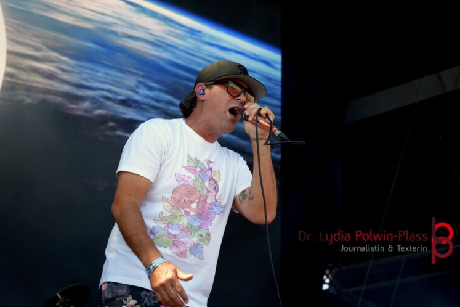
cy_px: 152
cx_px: 234
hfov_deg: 18.4
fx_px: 1418
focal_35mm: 111
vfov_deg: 12.3
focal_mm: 72
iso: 125
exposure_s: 1/160
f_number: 5
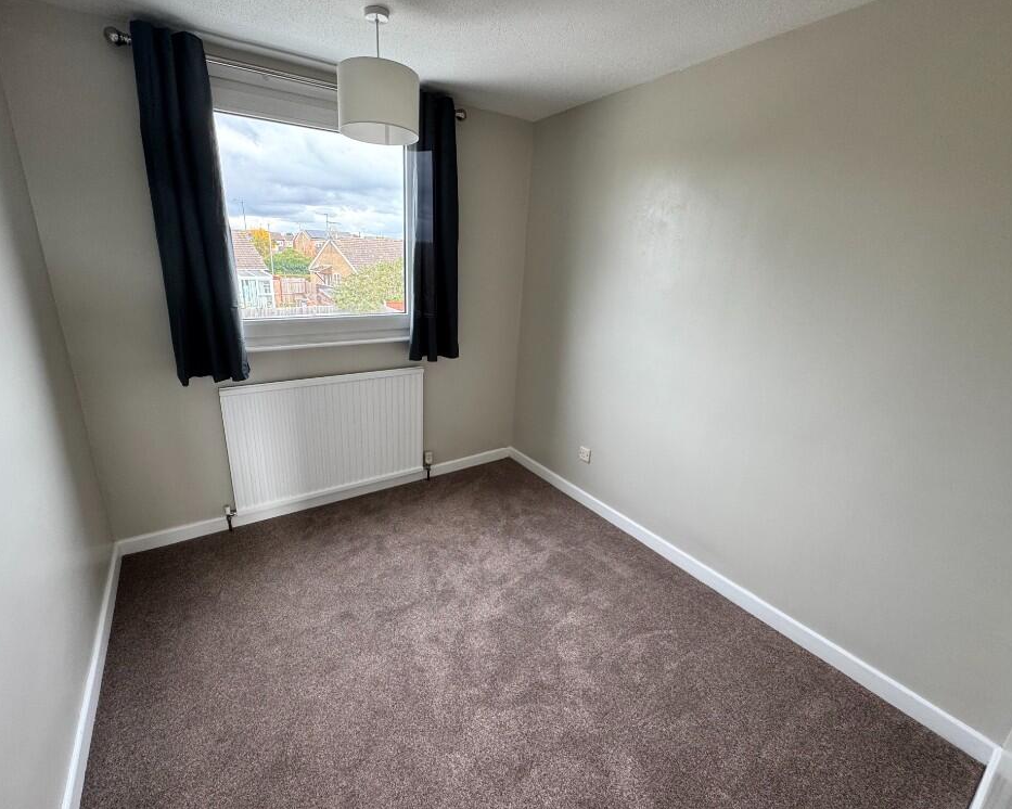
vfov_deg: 84.0
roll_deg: -2.3
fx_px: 449
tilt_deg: -17.5
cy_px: 396
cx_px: 481
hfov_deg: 96.7
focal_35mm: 15
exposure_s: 1/99
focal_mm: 2.22
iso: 160
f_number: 2.2
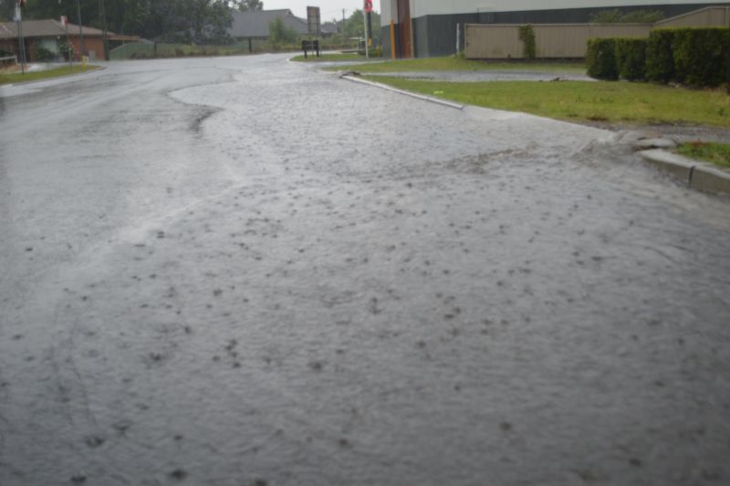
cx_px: 365
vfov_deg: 30.8
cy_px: 243
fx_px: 881
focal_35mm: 44
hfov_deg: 45.0
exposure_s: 1/60
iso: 200
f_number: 4.5
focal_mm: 29
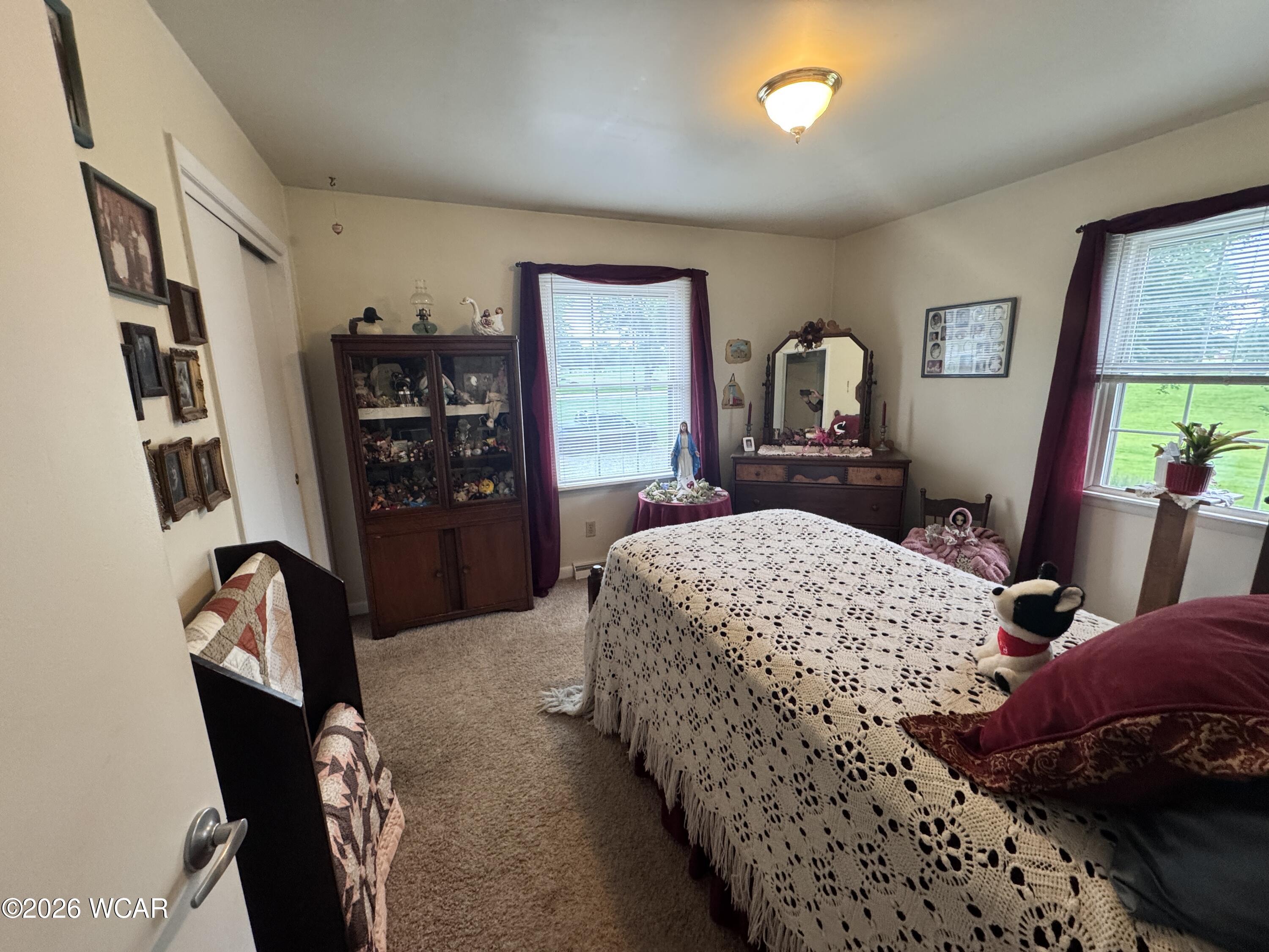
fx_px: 513
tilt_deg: -12.9
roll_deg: +0.5
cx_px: 634
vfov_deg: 85.7
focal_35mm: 14
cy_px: 476
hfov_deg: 102.1
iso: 250
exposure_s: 1/60
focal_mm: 2.22
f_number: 2.2
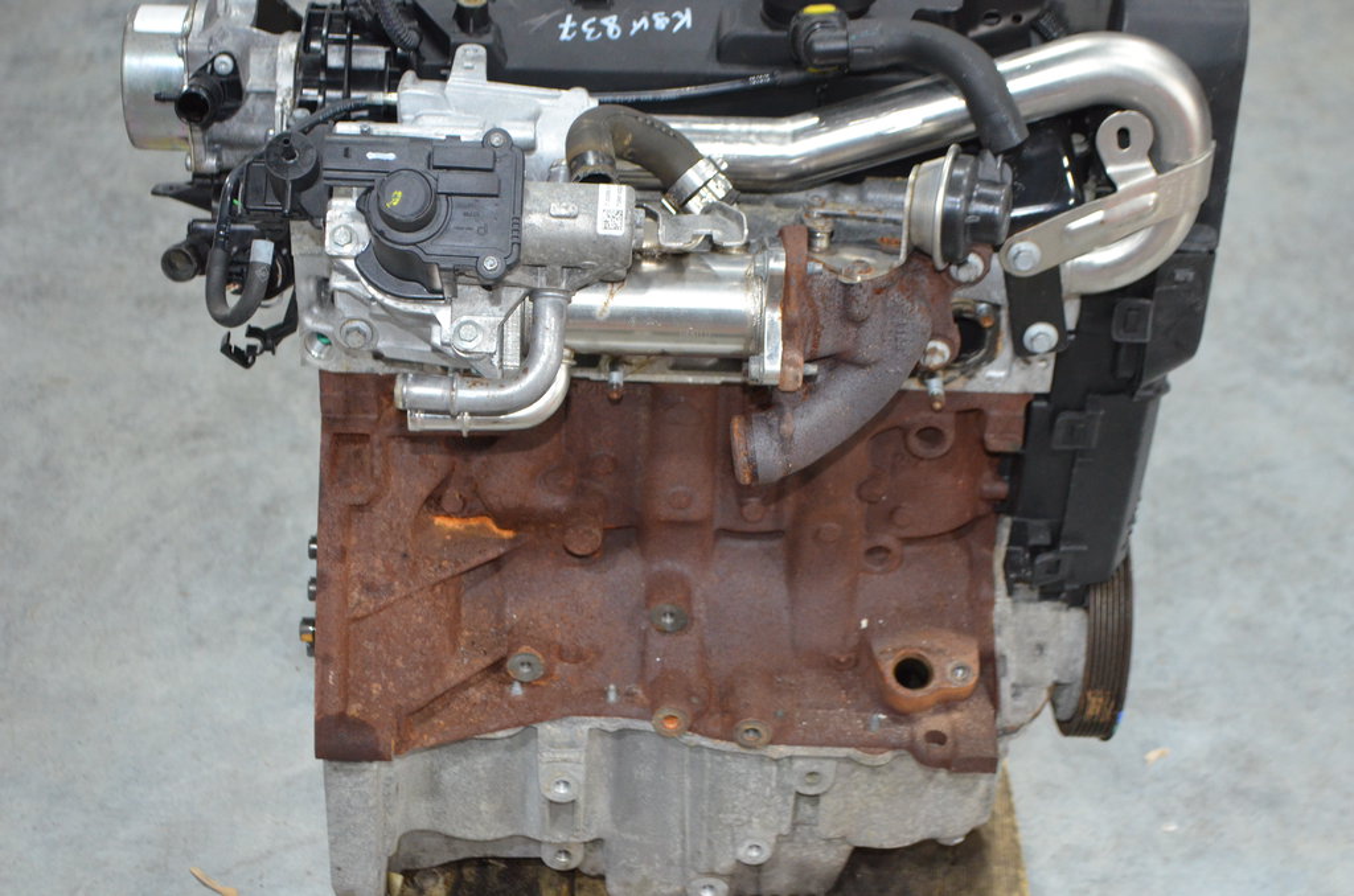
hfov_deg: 30.6
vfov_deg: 20.5
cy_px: 448
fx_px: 2477
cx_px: 677
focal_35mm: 66
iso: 2200
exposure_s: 1/60
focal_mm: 44
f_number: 5.3
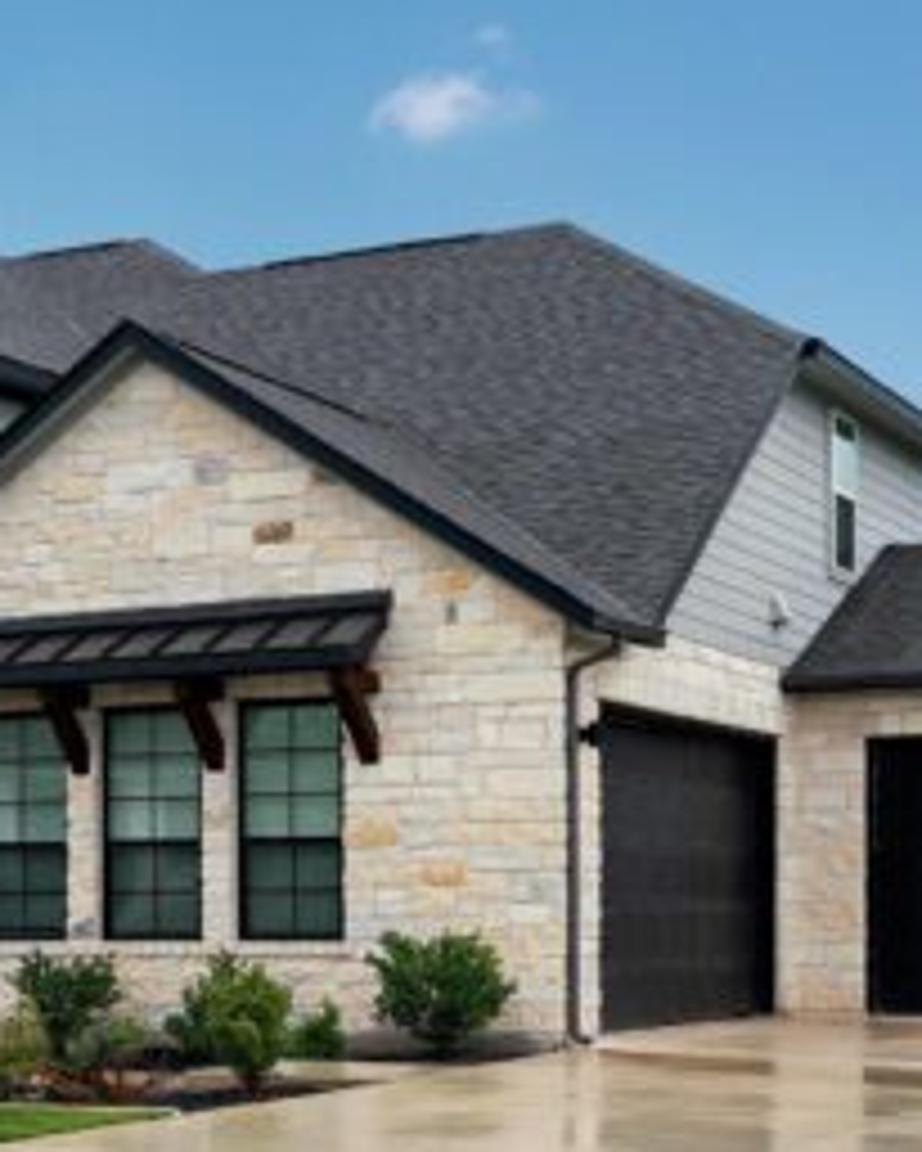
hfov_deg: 19.4
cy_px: 882
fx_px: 2625
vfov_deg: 24.4
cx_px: 18
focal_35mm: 77
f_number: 8
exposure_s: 1/320
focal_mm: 35
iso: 500
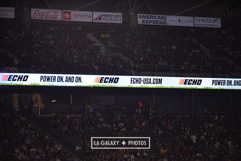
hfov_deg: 11.4
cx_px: 120
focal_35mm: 180
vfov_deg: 7.6
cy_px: 80
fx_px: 1205
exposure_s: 1/3200
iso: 1600
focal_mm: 180
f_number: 2.8
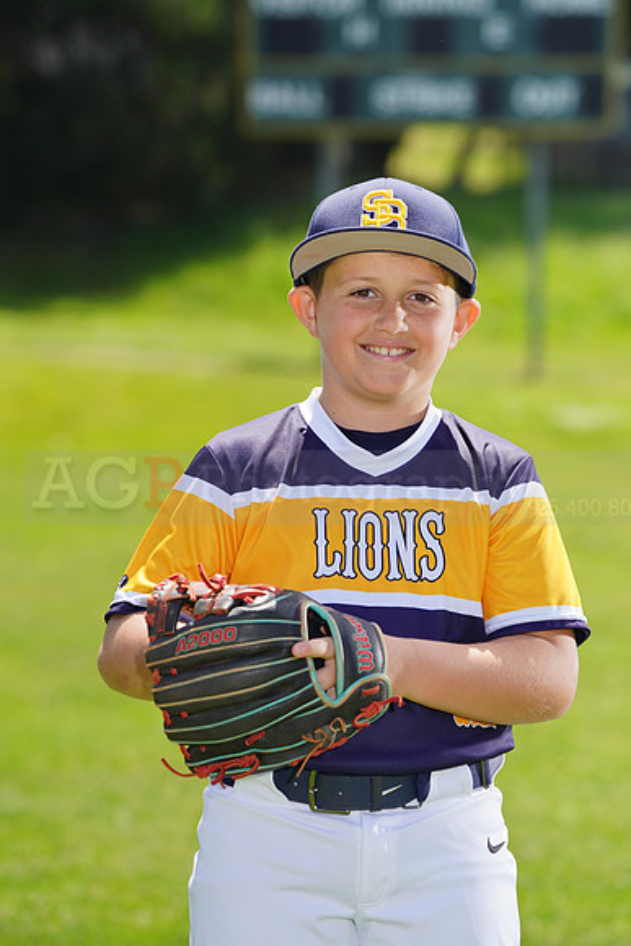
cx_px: 316
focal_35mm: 215
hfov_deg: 6.4
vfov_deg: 9.6
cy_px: 473
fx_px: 5649
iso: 100
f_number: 7.1
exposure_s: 1/250
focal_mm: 215
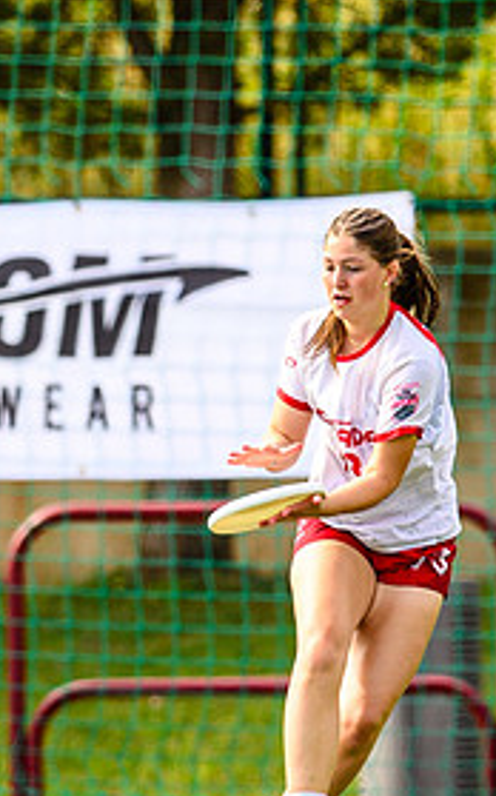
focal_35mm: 1768
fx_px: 38298
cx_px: 275
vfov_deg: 1.2
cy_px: 529
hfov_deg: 0.7
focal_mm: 400
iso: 160
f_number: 3.2
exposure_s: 1/1250
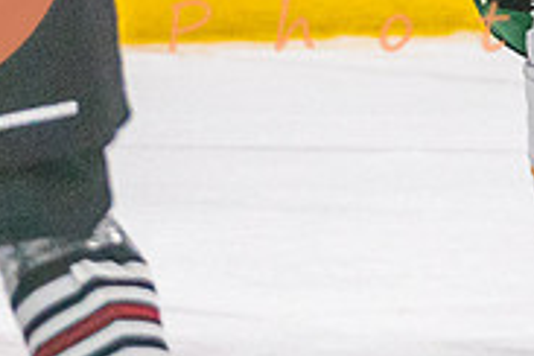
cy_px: -14
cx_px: 347
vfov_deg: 1.9
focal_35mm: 731
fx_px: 10842
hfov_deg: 2.8
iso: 3200
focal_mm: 96
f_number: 2.8
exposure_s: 1/1250
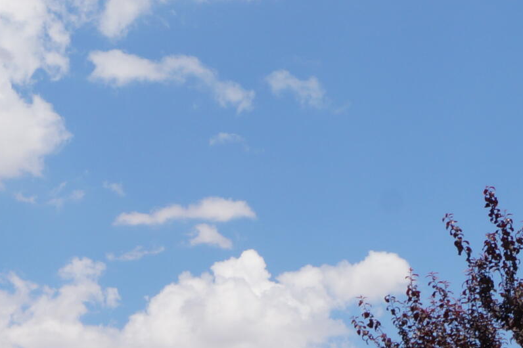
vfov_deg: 8.9
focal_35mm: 147
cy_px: 644
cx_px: -11
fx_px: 2135
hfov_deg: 13.7
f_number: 16
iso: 100
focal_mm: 26
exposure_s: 1/125
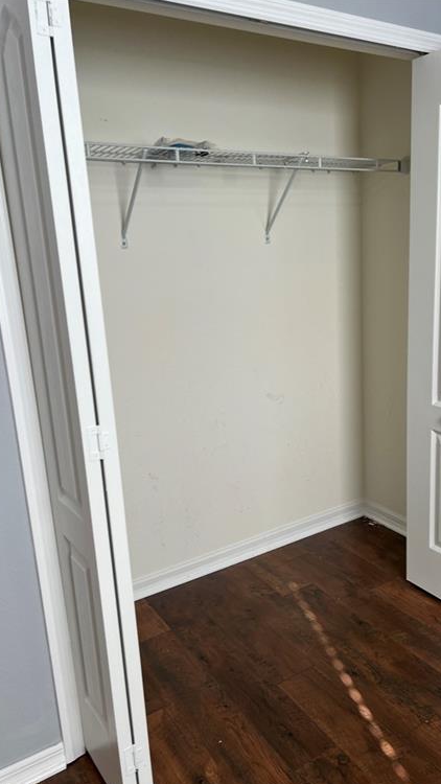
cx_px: 293
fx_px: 603
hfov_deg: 39.7
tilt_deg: -10.3
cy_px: 397
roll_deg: +1.9
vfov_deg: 66.1
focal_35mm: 29
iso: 50
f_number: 1.5
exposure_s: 1/120
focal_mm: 5.7
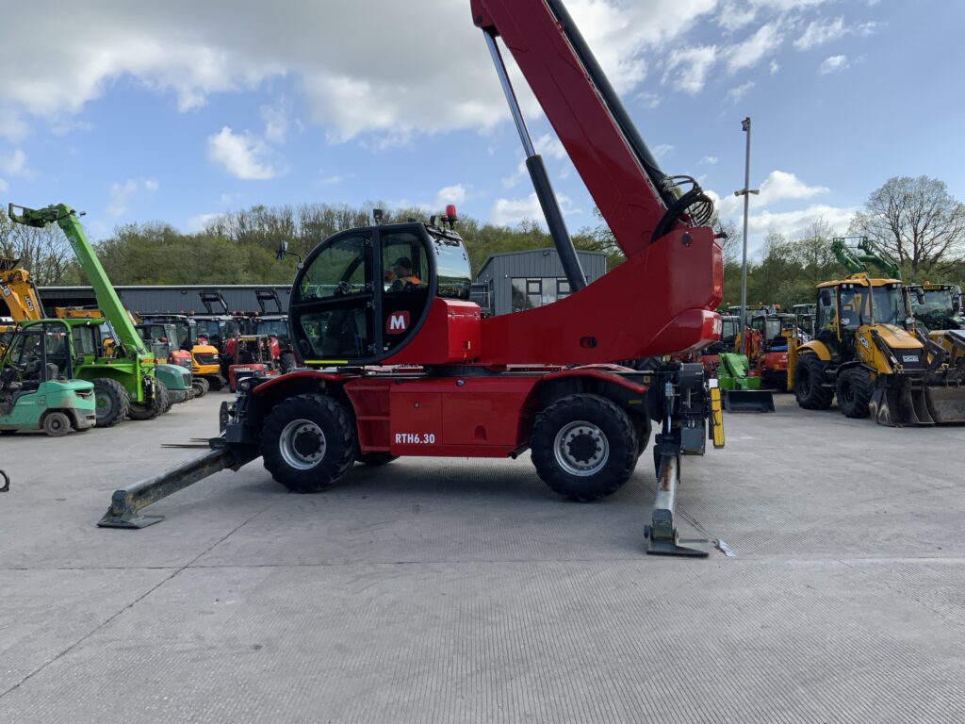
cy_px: 362
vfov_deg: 48.2
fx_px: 808
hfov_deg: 61.7
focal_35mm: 29
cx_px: 482
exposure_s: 1/1168
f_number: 1.8
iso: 16
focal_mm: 3
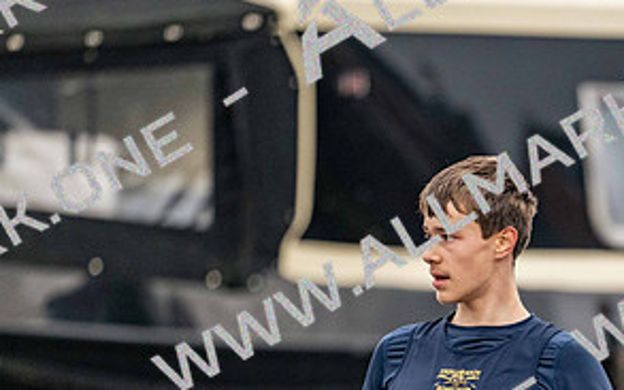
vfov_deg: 1.6
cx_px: 415
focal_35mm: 808
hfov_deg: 2.6
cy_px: 397
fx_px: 13738
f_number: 4.5
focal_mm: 400
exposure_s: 1/2500
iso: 2800
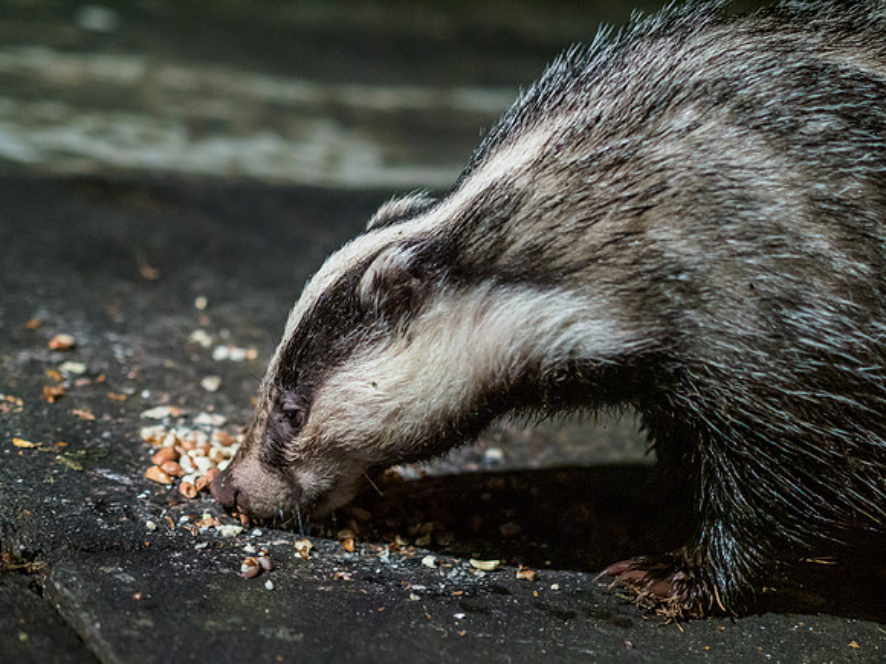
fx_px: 2375
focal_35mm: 93
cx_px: 429
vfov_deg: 15.9
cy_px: 342
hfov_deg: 21.1
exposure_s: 1/100
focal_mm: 45
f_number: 1.8
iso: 3200
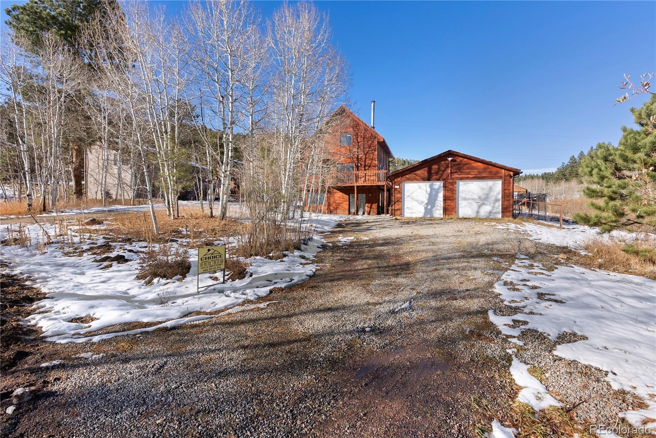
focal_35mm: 16
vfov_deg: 73.8
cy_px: 219
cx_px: 328
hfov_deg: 96.7
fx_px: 292
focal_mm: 16
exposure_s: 1/800
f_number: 8
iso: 640
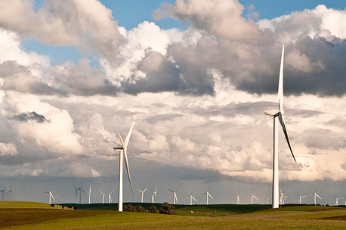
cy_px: 127
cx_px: 182
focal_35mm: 133
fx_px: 1276
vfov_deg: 10.3
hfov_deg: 15.4
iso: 200
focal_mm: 70
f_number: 13
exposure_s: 1/90
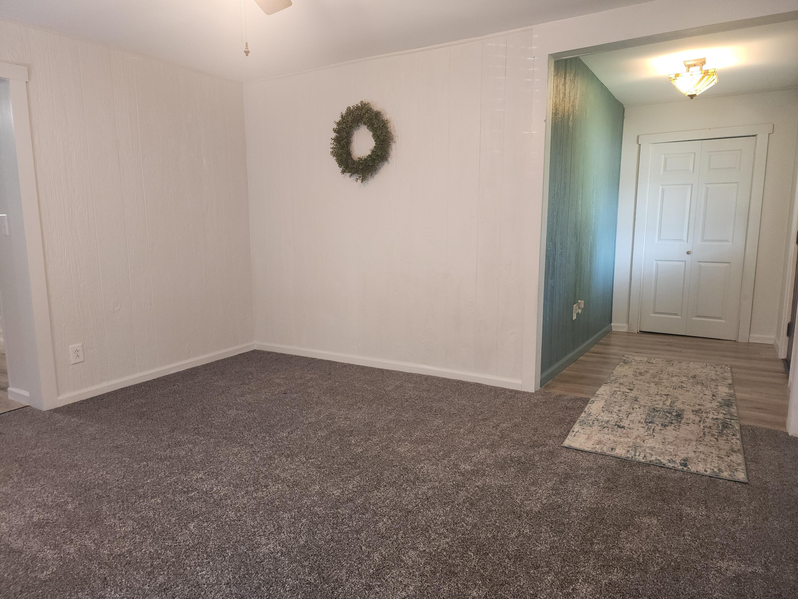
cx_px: 399
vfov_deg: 58.9
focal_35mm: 23
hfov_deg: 73.9
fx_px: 530
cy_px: 300
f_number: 1.8
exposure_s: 1/24
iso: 100
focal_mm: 6.4
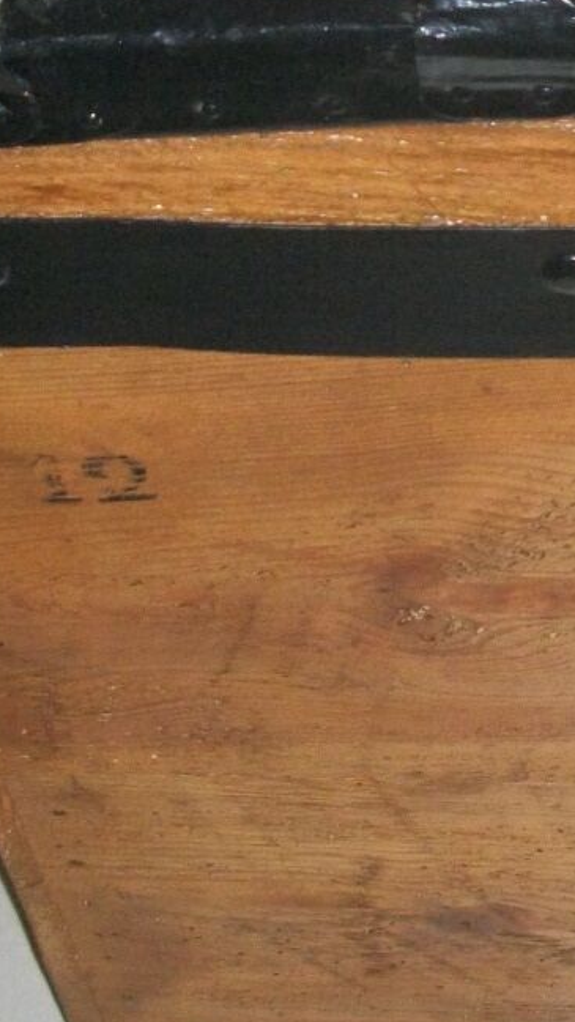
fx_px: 2982
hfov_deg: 10.7
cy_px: 104
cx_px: 792
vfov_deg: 19.1
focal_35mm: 110
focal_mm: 5.7
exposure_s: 1/30
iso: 160
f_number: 2.9
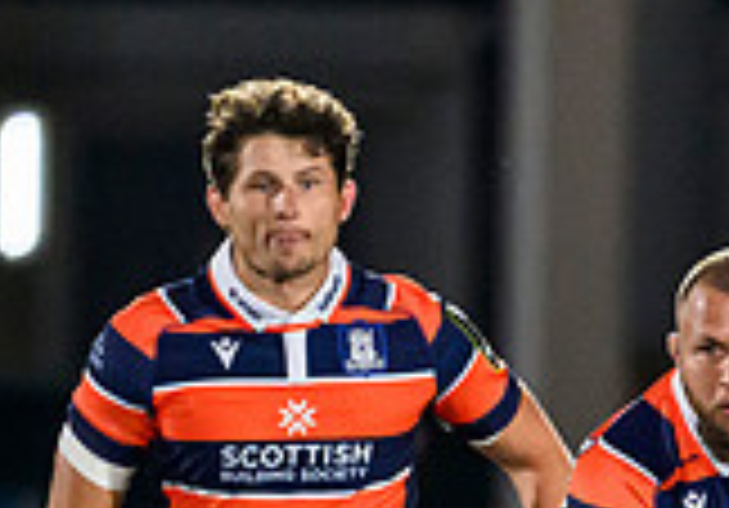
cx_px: 943
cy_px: 866
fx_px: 58194
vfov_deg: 0.5
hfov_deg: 0.7
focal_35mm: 2833
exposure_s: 1/1250
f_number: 4
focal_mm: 560
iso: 8000
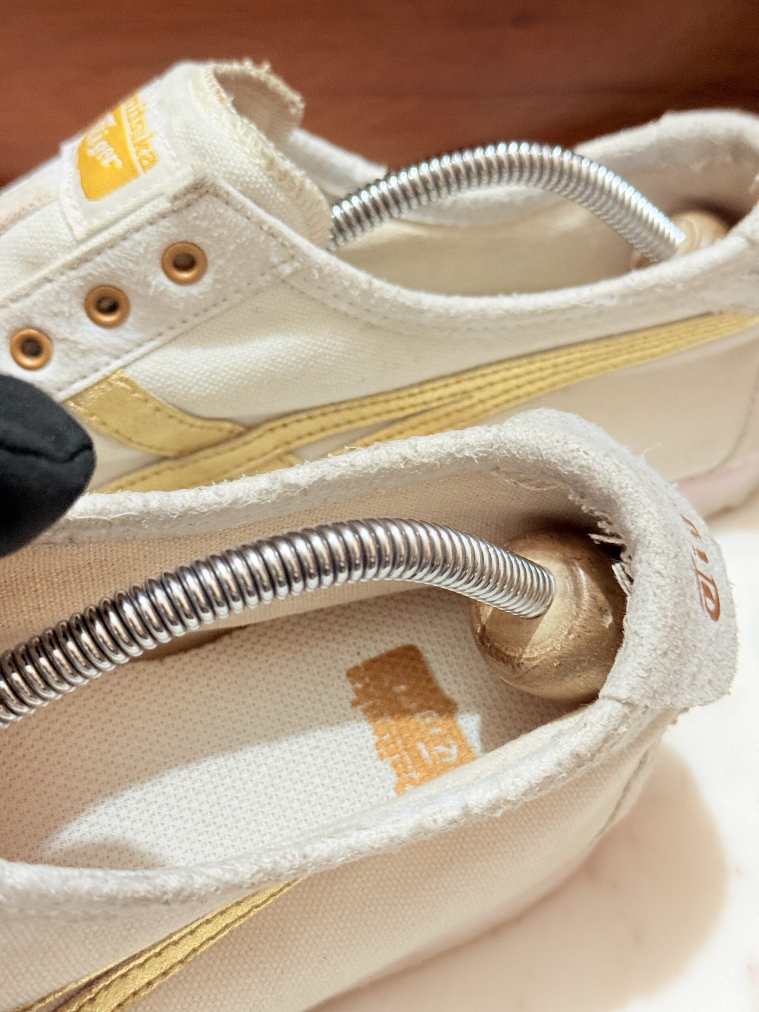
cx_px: 380
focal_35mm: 48
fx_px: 1403
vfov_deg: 39.7
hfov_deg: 30.3
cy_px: 506
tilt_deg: -41.3
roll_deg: +2.9
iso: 320
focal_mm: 6.76
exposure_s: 1/33
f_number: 1.78
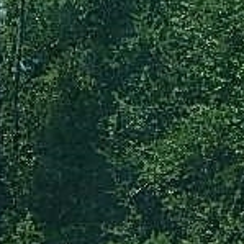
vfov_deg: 6.0
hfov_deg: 6.0
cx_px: -190
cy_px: 326
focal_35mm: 288
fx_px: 2297
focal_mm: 13.5
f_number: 4.2
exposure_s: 1/640
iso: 125
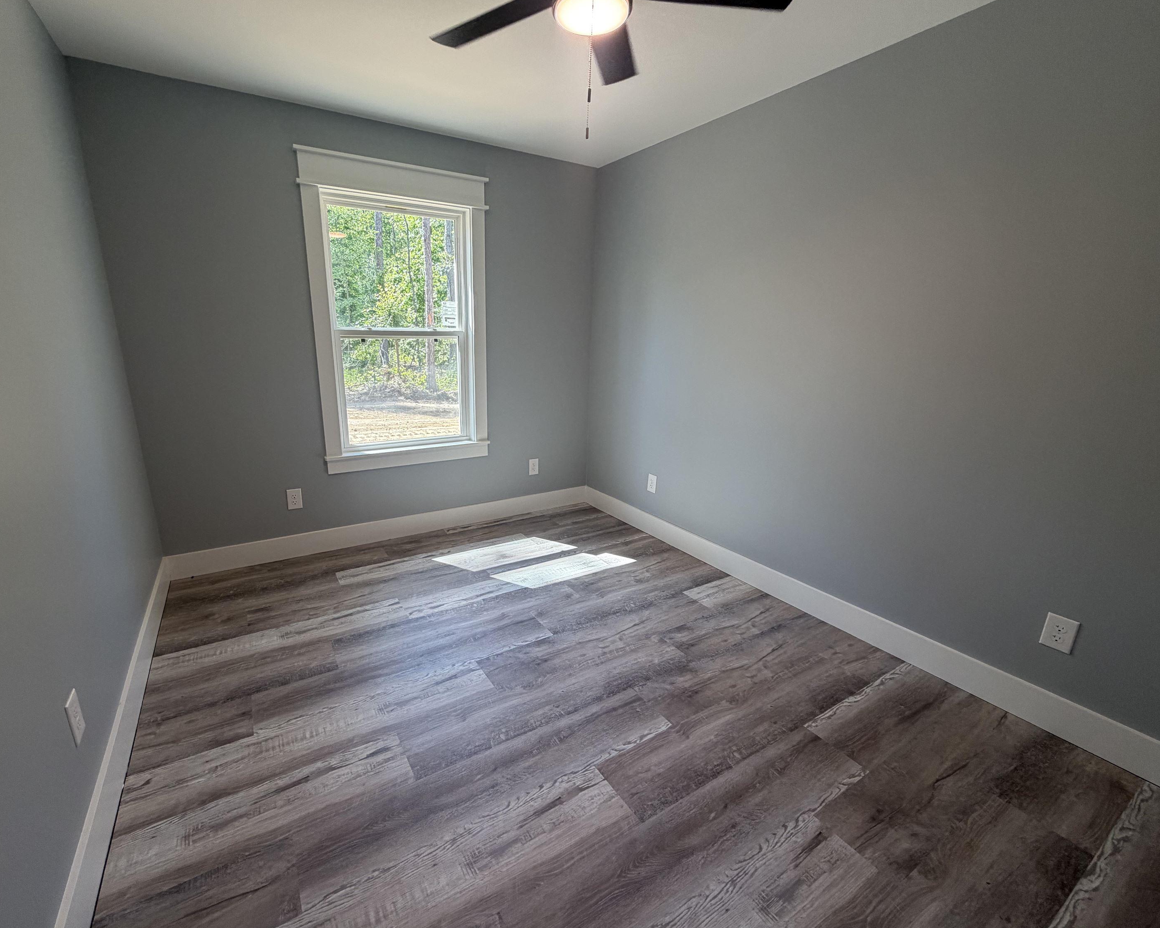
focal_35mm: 15
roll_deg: -0.6
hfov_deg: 96.6
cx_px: 539
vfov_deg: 84.0
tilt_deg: -15.2
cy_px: 468
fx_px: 515
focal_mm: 2.22
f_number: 2.2
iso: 80
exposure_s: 1/120
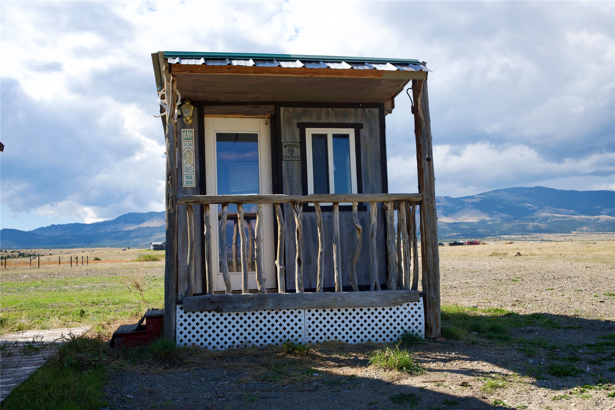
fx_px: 598
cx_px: 308
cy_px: 205
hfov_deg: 54.4
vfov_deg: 37.9
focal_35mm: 35
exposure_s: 1/125
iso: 100
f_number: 9
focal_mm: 35
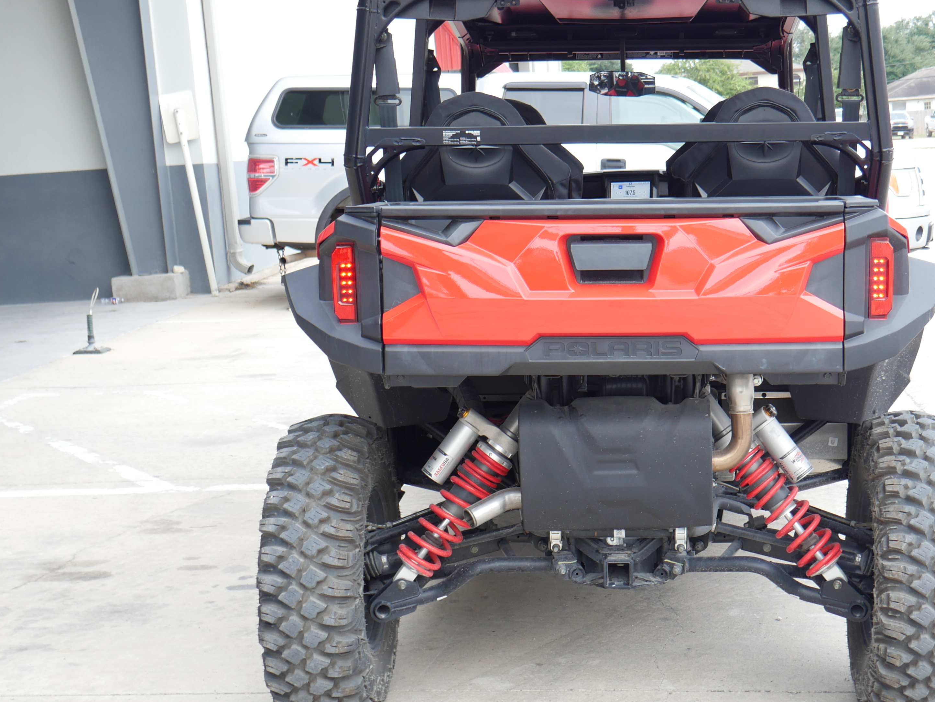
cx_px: 606
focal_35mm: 54
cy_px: 327
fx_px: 1459
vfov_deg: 27.0
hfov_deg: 35.3
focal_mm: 17
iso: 200
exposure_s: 1/80
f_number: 4
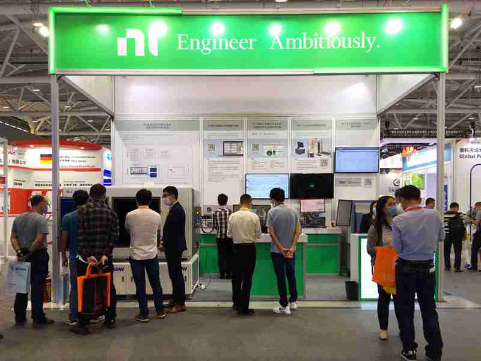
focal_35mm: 29
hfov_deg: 61.7
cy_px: 180
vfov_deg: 48.2
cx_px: 240
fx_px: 403
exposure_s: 1/50
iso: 32
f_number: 2.2
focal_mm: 4.15
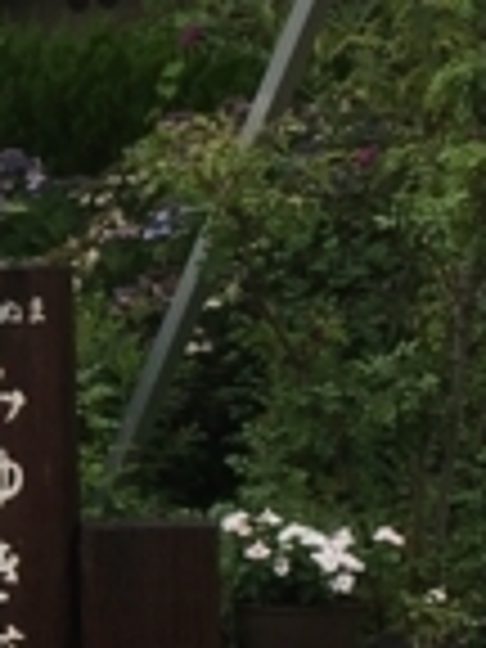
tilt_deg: -4.1
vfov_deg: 12.3
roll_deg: +3.3
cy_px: 410
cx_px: -252
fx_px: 3014
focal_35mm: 161
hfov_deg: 9.0
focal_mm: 4.15
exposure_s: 1/309
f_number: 2.2
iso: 25
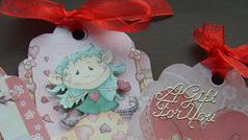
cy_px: 148
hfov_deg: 29.2
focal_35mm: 72
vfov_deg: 16.3
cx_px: 92
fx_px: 474
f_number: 2.8
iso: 50
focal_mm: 5.8
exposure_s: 1/125
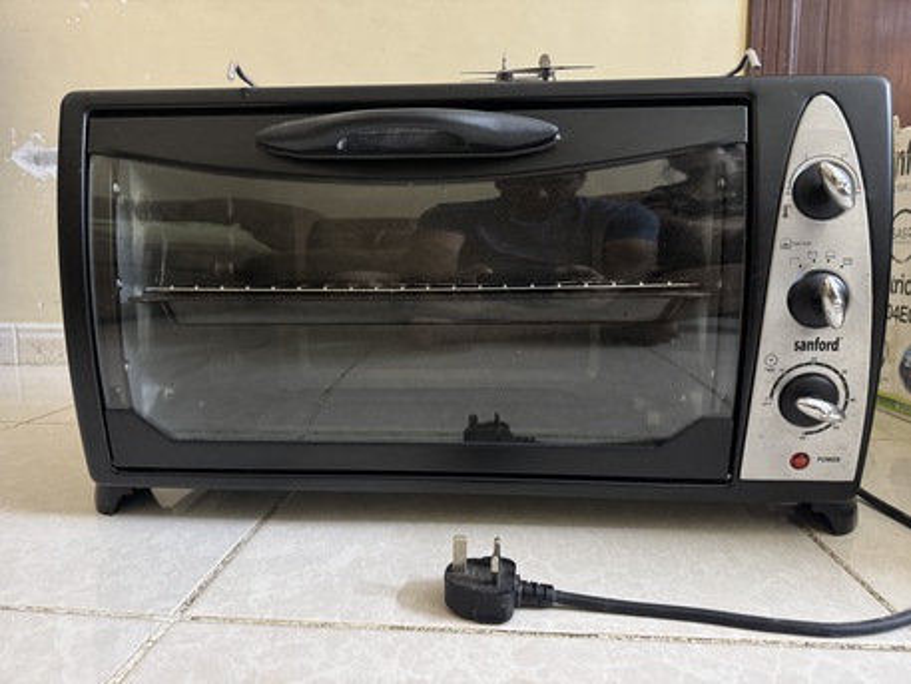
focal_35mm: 24
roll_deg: +0.6
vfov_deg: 56.8
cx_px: 456
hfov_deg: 71.6
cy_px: 342
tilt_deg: -8.0
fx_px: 632
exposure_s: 1/30
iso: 800
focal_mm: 6.76
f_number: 1.78
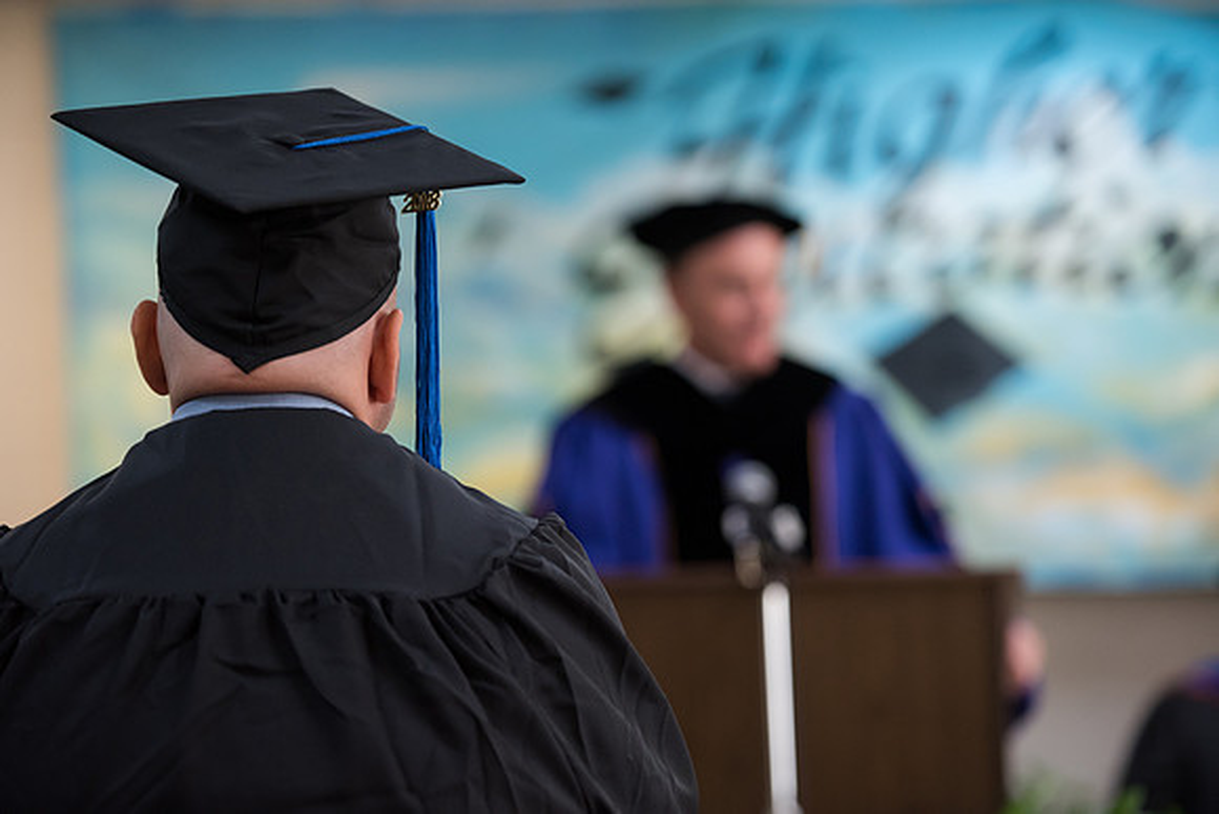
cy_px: 407
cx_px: 610
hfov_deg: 16.4
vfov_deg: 11.0
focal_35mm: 125
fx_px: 4233
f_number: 3.2
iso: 1600
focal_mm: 125
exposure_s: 1/200
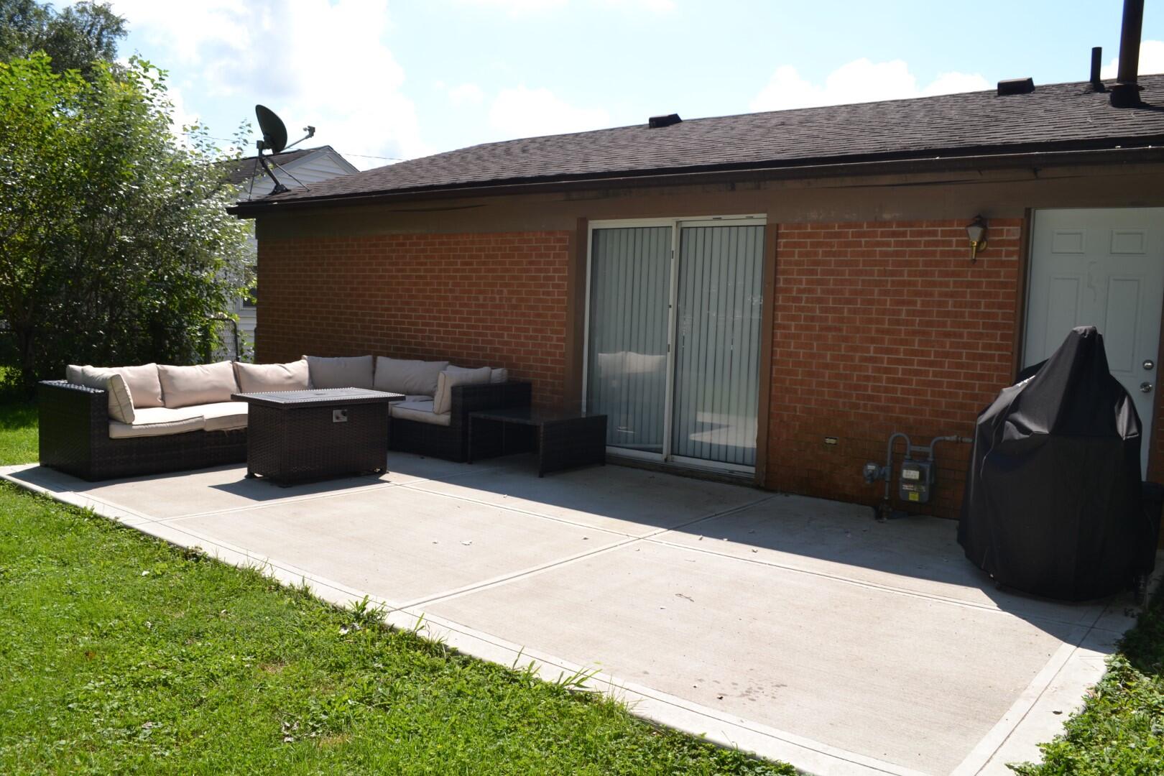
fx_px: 873
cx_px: 582
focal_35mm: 27
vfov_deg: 47.9
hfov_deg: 67.4
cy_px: 388
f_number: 8
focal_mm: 18
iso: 100
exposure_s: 1/200
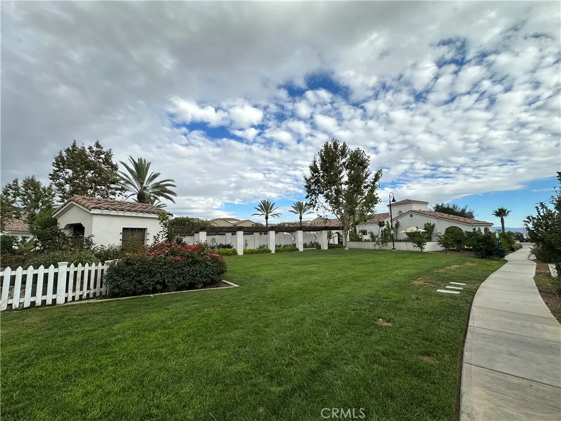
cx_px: 280
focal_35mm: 14
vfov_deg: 85.7
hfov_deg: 102.1
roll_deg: +1.0
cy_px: 210
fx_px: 227
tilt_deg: +7.0
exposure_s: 1/1618
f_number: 2.2
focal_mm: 2.22
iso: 50
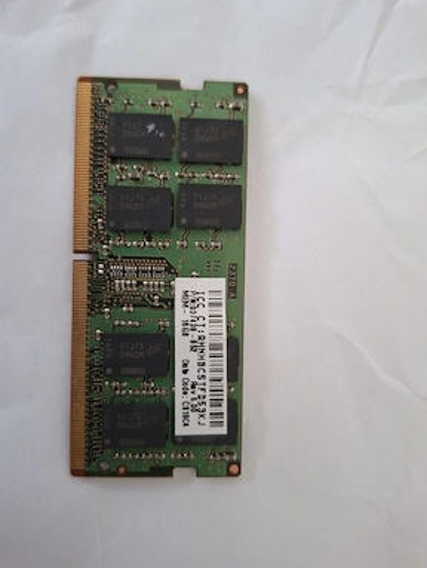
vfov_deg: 71.5
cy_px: 283
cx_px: 211
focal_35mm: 24
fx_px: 394
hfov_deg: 56.9
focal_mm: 5.54
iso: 500
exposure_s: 1/25
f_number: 1.8
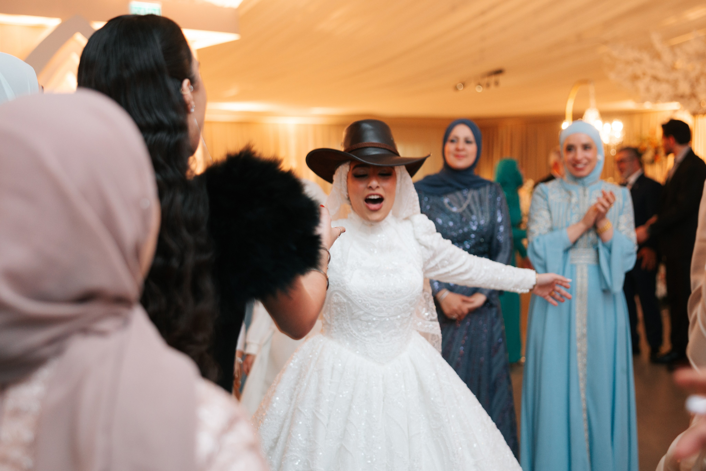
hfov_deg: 40.2
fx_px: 964
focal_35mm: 49
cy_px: 239
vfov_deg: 27.4
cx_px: 334
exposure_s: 1/100
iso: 500
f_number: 2
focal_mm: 35
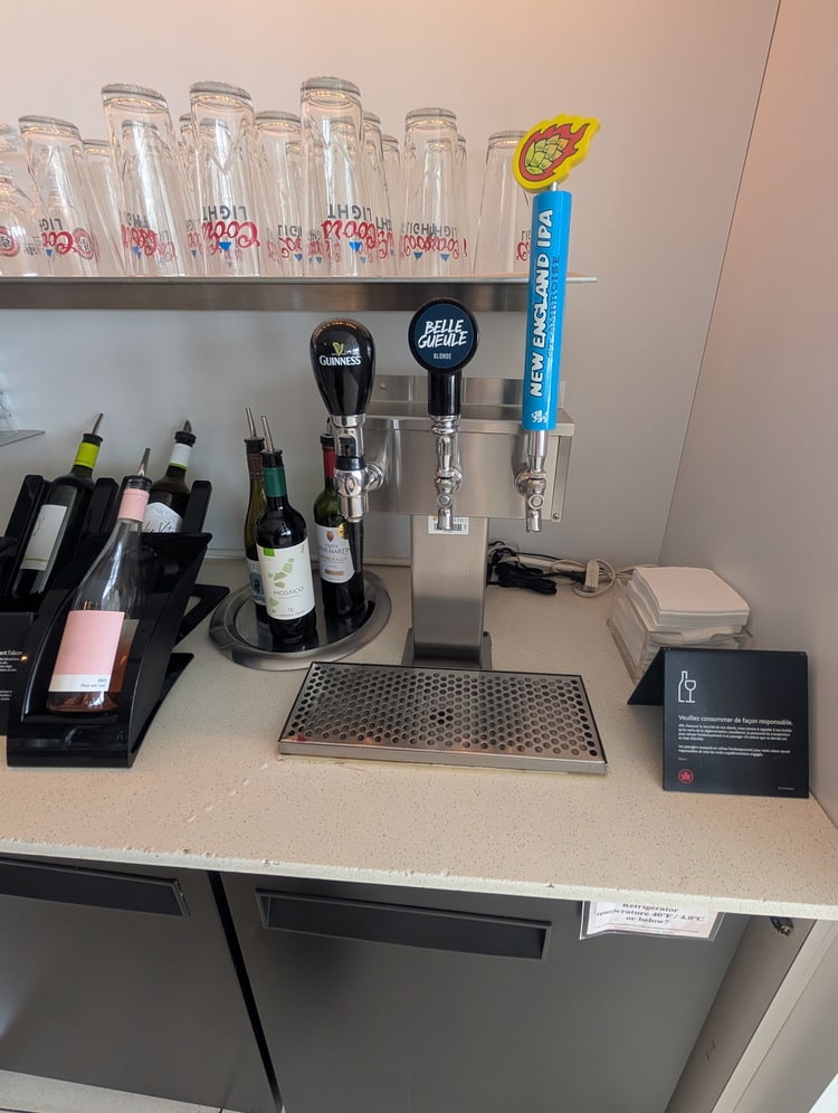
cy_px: 556
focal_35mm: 12
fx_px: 386
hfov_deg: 94.6
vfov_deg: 110.5
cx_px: 419
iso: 169
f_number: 1.7
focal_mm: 2.02
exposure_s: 1/120
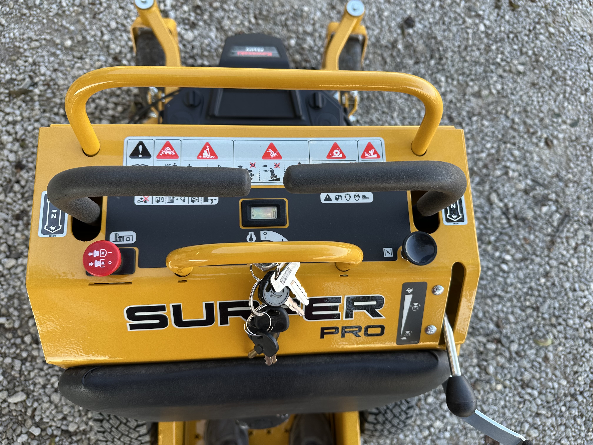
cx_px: 296
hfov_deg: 71.6
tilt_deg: -75.8
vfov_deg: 56.8
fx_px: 411
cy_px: 222
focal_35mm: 24
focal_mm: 6.86
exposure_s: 1/236
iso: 64
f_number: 1.78
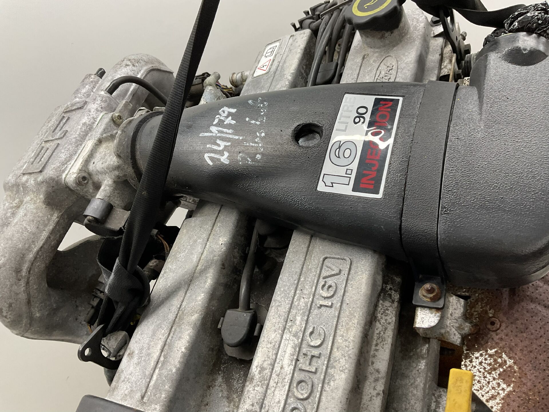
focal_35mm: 29
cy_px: 206
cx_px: 274
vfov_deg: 48.2
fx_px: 460
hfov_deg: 61.7
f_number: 1.8
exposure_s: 1/100
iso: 64
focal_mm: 3
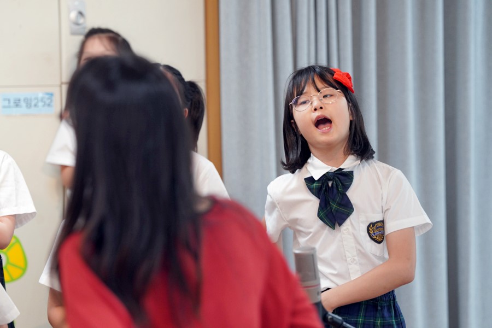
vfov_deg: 8.8
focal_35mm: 156
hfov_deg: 13.2
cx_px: 246
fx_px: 2132
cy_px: 164
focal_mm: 156
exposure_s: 1/160
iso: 2000
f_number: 4
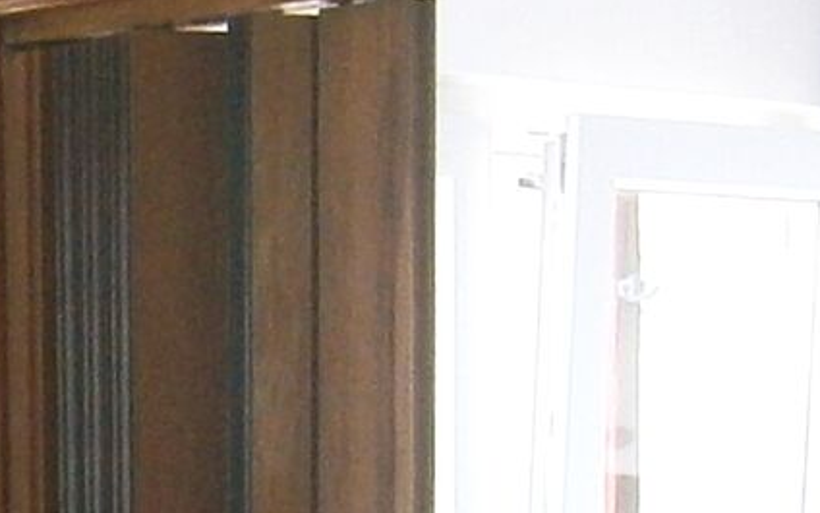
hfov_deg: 10.7
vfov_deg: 6.9
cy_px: 1158
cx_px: -721
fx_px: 4067
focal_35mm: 182
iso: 80
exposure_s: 1/50
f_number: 2.8
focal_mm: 4.7
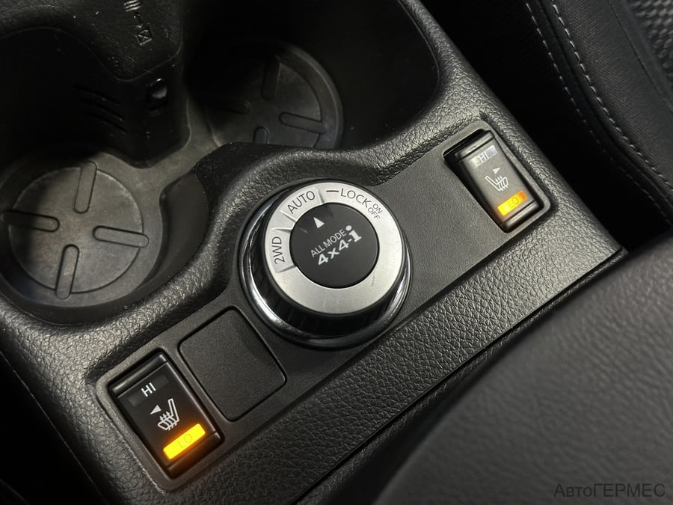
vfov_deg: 30.3
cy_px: 252
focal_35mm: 48
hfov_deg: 39.7
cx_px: 336
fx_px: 933
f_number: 1.78
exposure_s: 1/33
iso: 400
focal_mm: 6.86
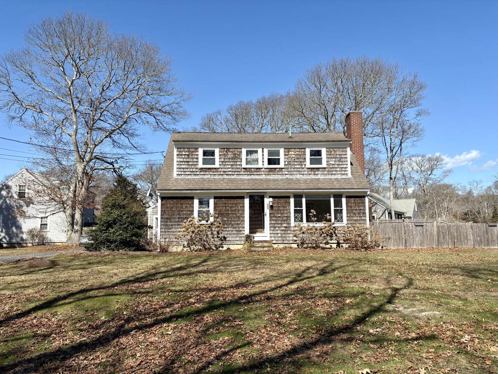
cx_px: 249
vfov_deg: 53.1
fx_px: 374
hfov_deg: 67.3
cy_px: 187
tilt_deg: +7.4
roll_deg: +0.6
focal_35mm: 26
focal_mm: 5.96
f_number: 1.6
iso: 50
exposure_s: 1/3448
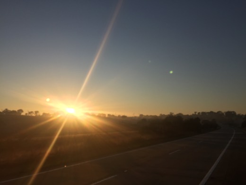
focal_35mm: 29
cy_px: 92
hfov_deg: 61.7
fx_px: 206
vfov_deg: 48.2
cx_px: 123
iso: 32
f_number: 2.2
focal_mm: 4.15
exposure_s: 1/3597
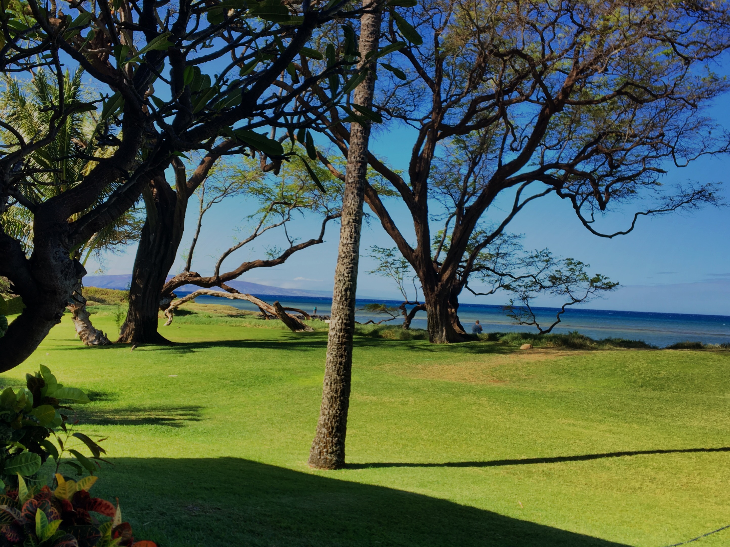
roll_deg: -2.2
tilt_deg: +2.0
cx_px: 365
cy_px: 274
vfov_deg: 48.2
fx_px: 612
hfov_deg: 61.7
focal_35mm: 29
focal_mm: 4.15
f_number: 2.2
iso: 25
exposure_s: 1/3663
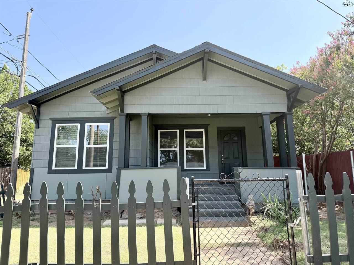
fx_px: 245
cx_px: 177
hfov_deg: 71.6
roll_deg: +1.2
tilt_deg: +9.4
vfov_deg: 56.8
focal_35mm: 24
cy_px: 132
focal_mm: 6.76
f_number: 1.78
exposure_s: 1/1855
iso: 100
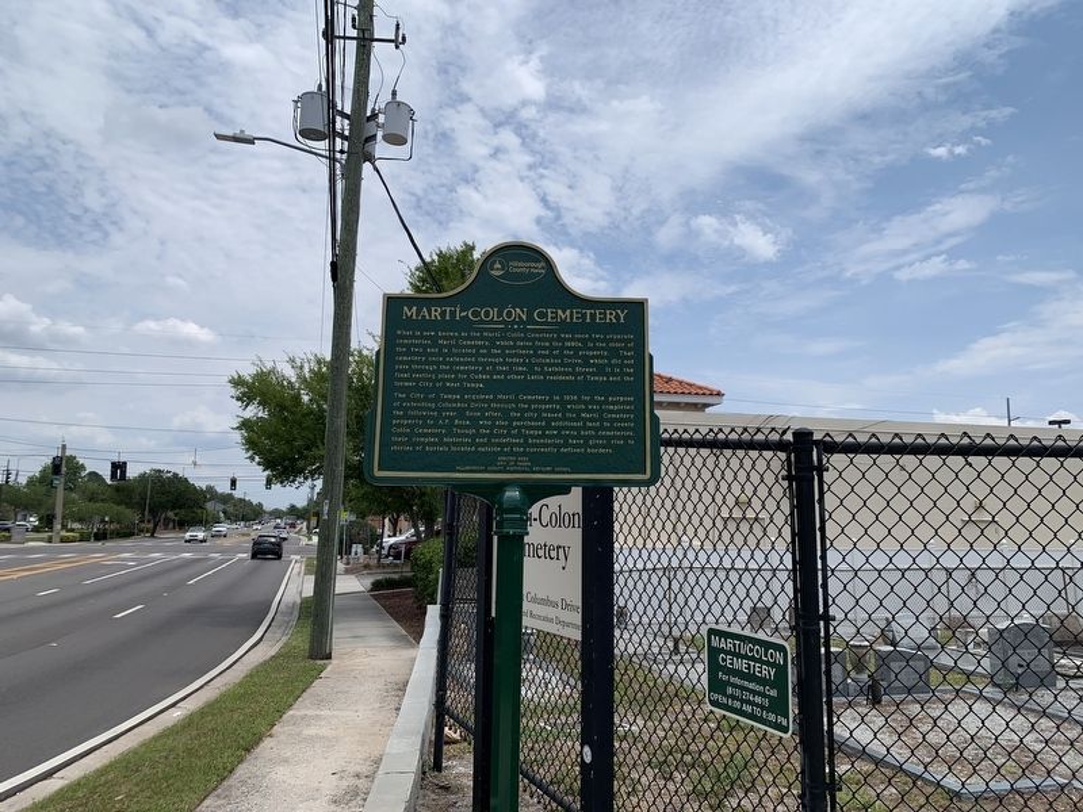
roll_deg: +0.0
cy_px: 406
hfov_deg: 67.3
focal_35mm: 26
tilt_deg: +10.3
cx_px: 542
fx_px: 813
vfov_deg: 53.1
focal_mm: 4.25
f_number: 1.8
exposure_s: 1/4464
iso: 25
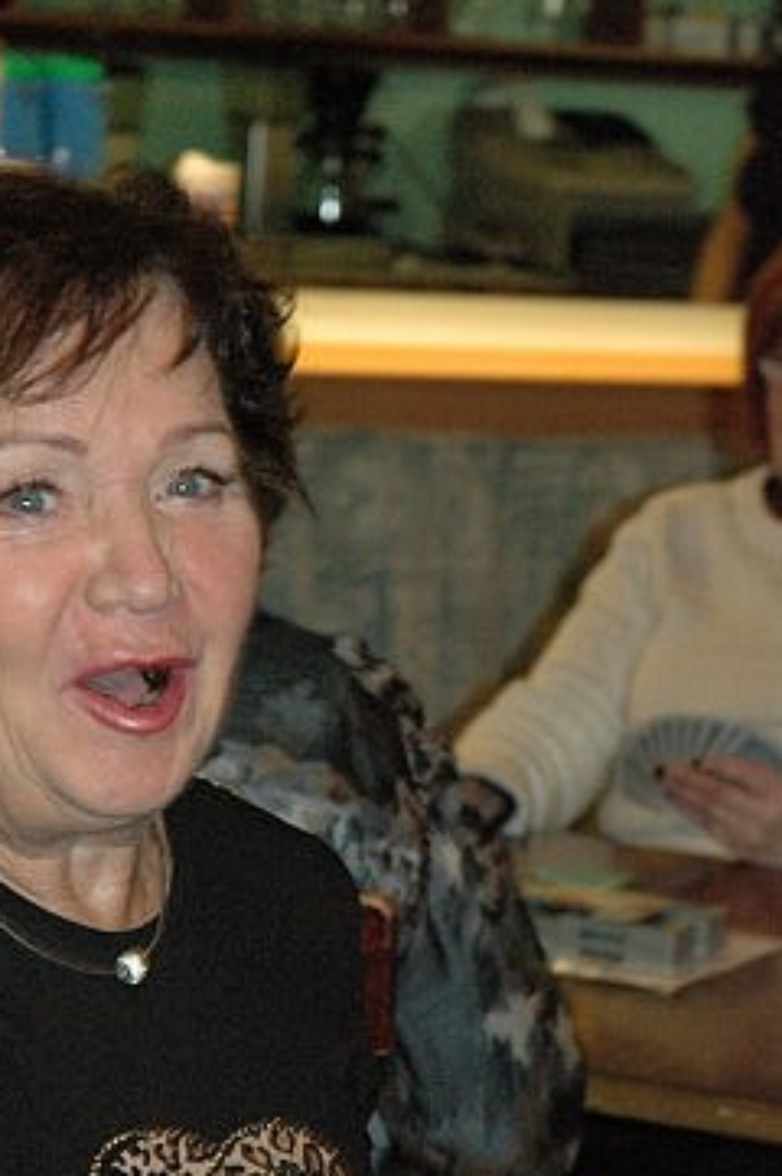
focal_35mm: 150
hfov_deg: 9.1
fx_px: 4897
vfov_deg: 13.6
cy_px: 899
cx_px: 427
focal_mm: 60
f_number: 5
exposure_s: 1/60
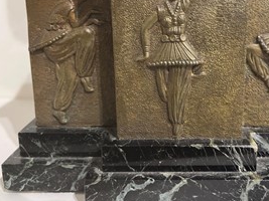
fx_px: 303
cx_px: 176
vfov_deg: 36.4
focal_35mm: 39
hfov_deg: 47.2
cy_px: 65
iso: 400
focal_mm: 5.1
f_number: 1.6
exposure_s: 1/50
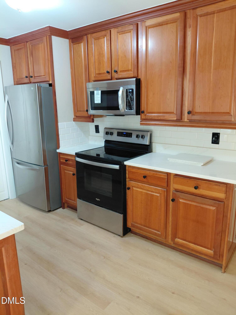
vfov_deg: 69.4
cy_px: 158
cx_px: 118
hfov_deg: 54.9
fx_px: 227
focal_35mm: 25
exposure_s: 1/60
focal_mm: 4.69
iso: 250
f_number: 1.8
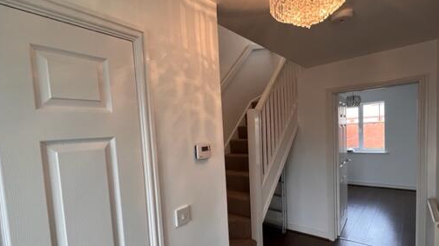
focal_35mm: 18
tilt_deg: -3.6
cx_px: 214
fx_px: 209
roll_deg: +3.3
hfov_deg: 92.7
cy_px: 148
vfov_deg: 60.4
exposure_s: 1/100
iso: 160
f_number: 1.8
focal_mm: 1.57
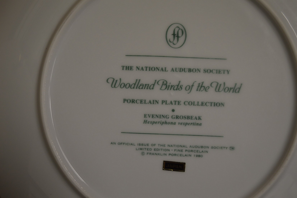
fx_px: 433
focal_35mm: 52
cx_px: 148
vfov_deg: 25.7
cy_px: 99
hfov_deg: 37.9
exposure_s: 1/80
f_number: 4.5
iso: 400
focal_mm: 35
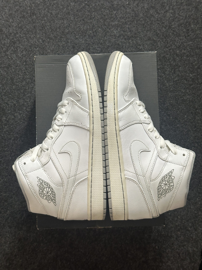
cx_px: 101
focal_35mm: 48
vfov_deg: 39.7
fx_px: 373
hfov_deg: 30.3
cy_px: 135
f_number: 1.78
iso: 160
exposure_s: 1/50
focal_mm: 6.86
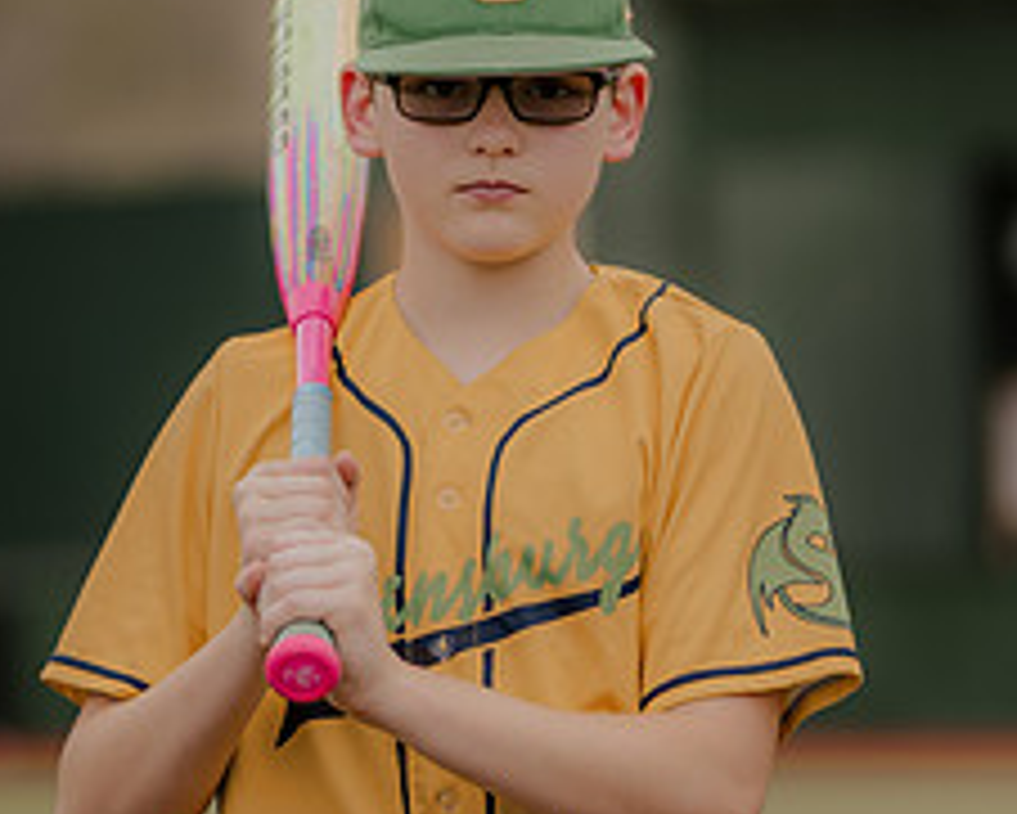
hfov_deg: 8.2
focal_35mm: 237
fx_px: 7137
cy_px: 198
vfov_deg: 6.5
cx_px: 468
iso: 125
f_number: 1.4
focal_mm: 85
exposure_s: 1/1600
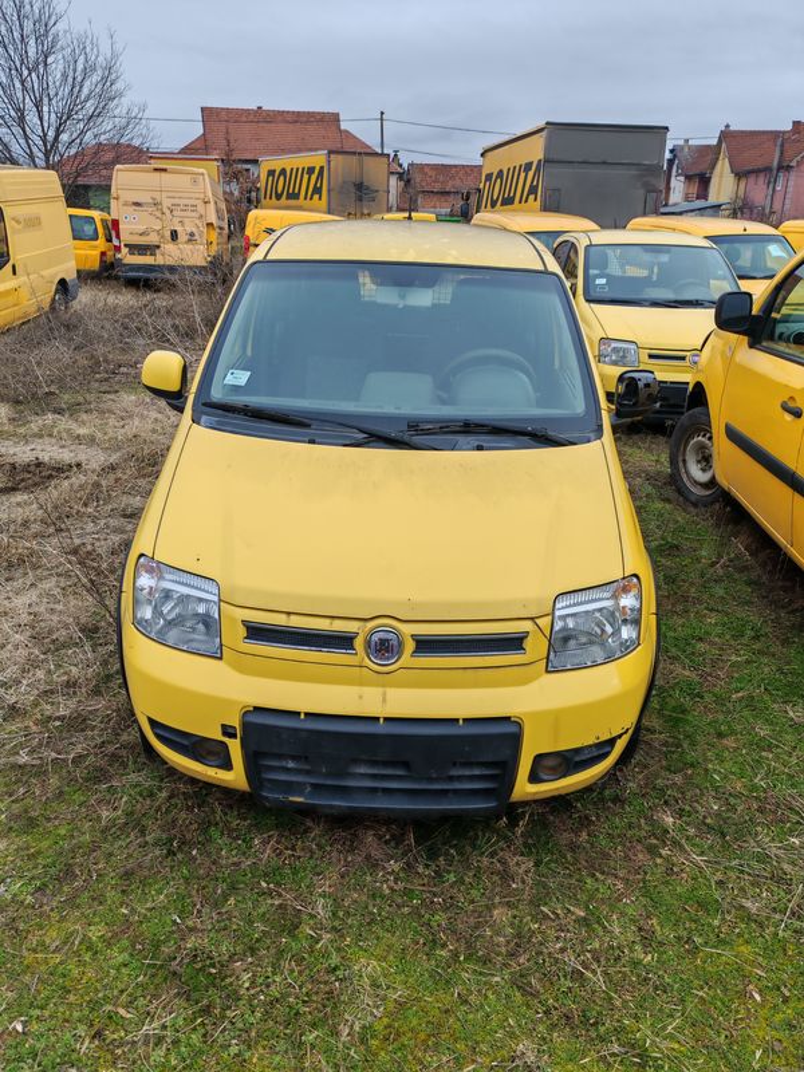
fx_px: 836
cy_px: 536
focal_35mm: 27
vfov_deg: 65.3
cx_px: 402
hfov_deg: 51.4
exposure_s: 1/510
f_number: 1.95
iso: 50
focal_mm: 5.52
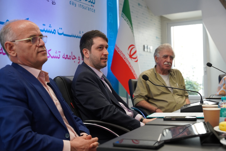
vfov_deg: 26.0
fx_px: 326
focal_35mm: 52
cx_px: 113
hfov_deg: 38.3
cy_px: 76
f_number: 4
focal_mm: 51.9
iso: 1250
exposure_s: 1/160
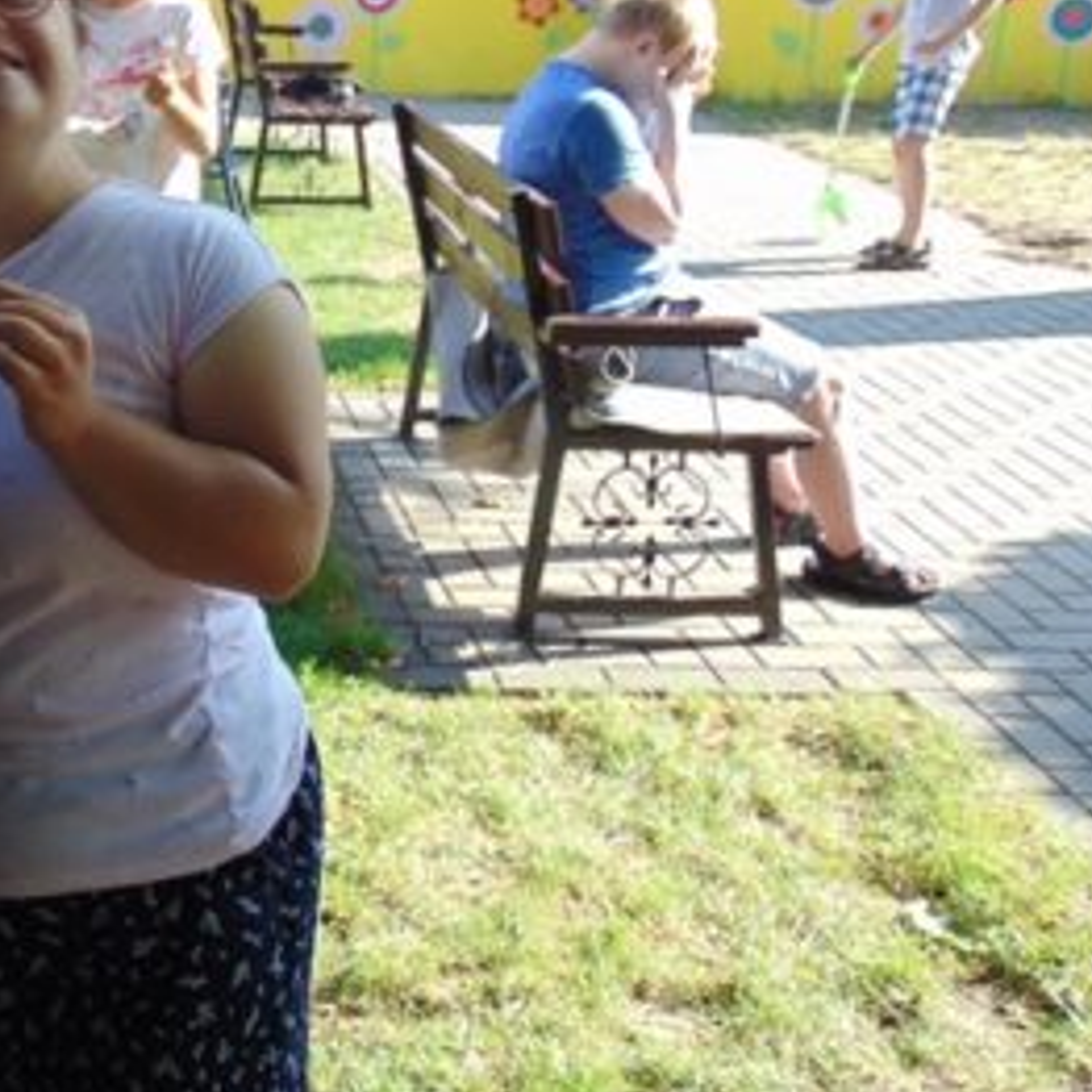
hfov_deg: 29.7
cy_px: 379
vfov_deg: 31.4
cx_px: 25
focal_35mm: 54
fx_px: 1927
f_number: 3
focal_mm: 4.5
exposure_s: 1/60
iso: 80
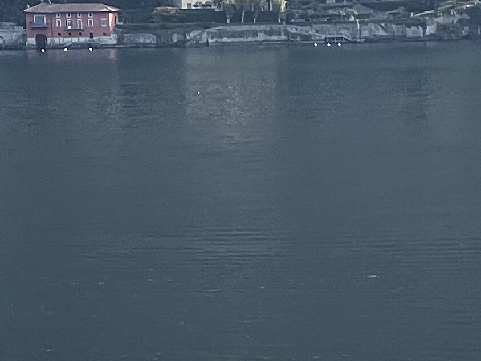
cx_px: 849
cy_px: 689
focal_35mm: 365
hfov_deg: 5.4
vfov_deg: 4.0
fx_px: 5072
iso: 32
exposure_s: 1/196
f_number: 2.8
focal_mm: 9
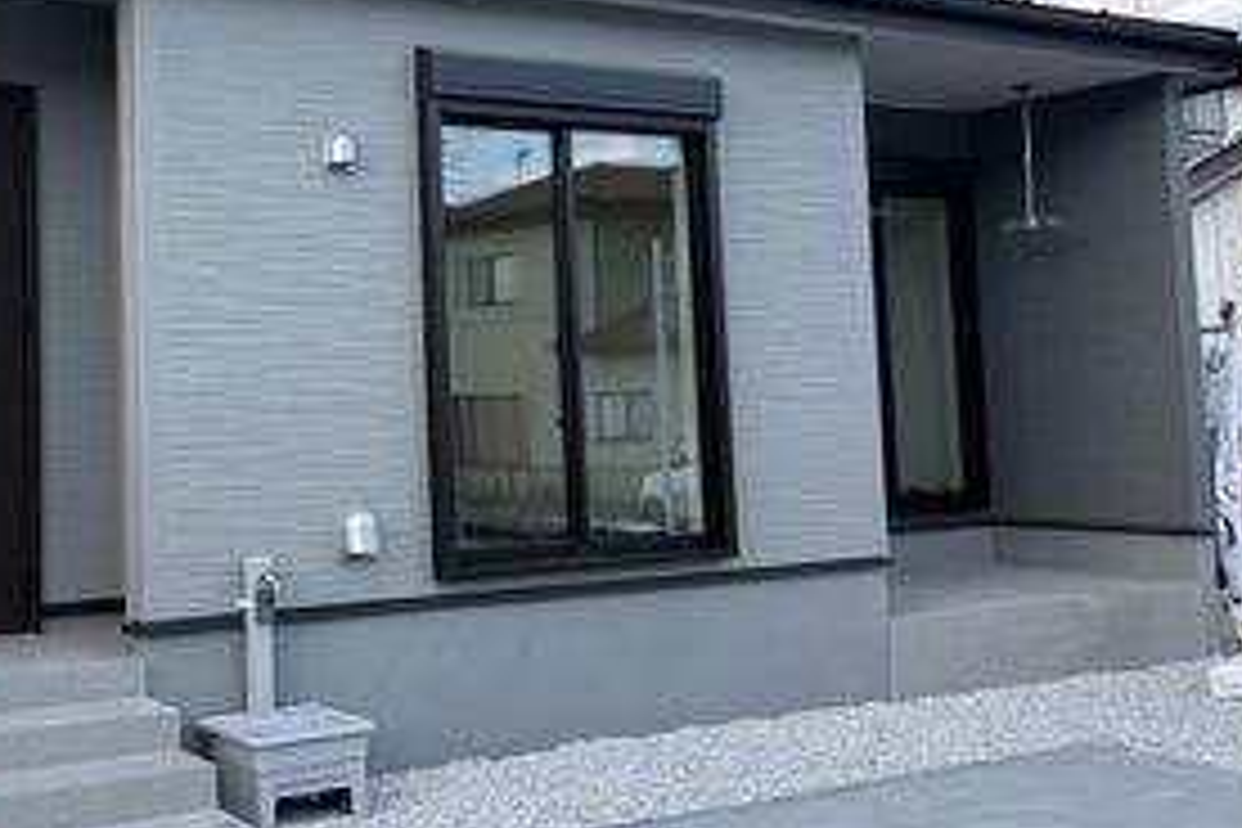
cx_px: 297
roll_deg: +1.0
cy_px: 279
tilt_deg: +2.7
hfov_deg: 40.6
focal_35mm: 47
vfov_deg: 28.5
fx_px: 1621
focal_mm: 5.96
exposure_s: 1/861
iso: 50
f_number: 1.6
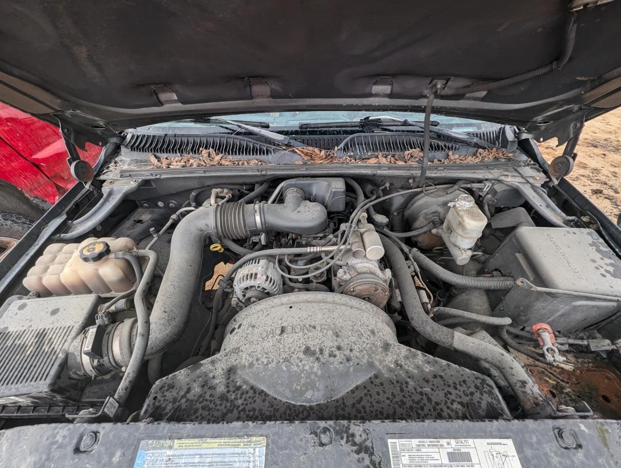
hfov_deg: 106.1
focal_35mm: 13
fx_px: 234
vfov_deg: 90.1
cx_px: 310
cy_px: 234
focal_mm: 1.95
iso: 58
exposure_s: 1/222
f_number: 2.2
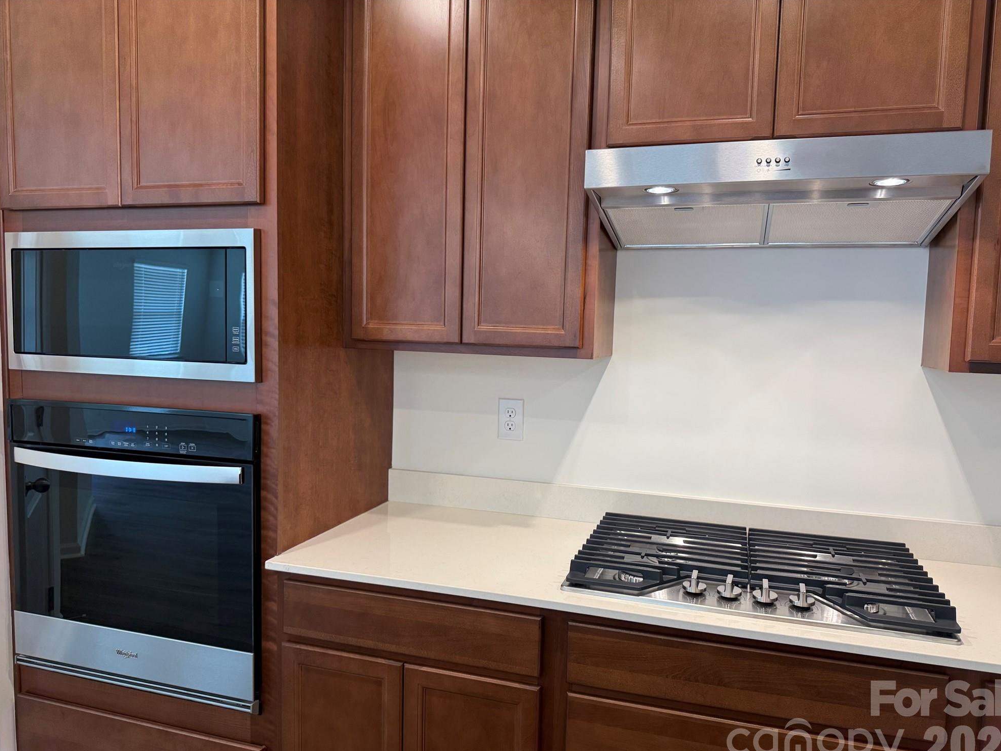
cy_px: 390
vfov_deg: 54.9
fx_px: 723
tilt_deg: -4.2
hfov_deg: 69.4
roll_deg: -2.6
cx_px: 512
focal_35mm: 25
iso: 160
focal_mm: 6.76
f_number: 1.78
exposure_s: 1/120
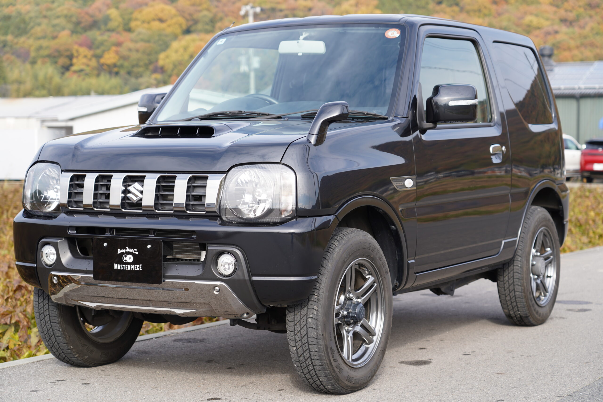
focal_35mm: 71
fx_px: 1189
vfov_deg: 19.2
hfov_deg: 28.5
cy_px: 201
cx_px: 302
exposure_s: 1/200
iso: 100
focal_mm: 71
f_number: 4.5
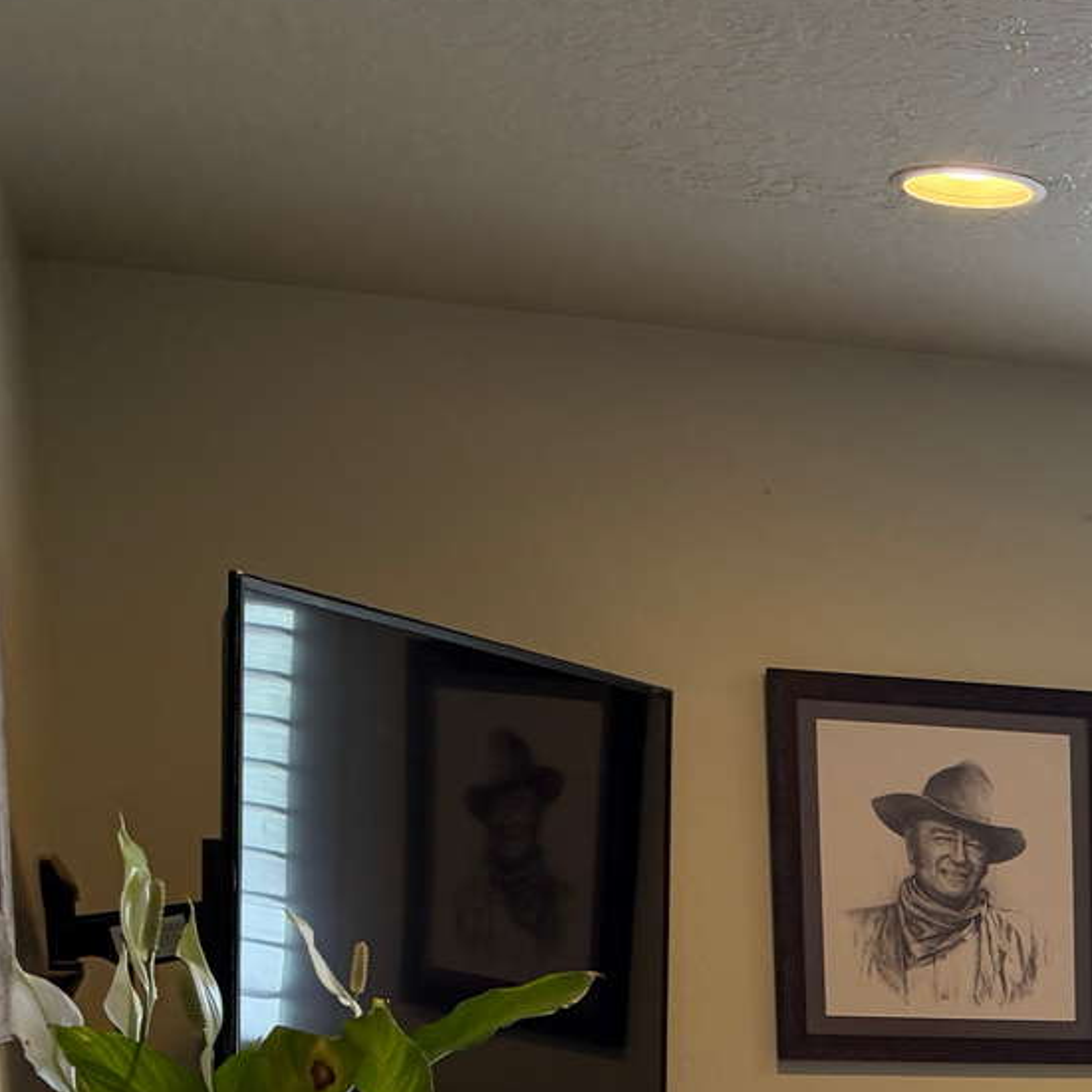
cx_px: 1648
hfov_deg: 19.2
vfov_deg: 20.0
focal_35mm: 79
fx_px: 2820
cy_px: 1447
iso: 200
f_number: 1.78
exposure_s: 1/141
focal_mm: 6.76
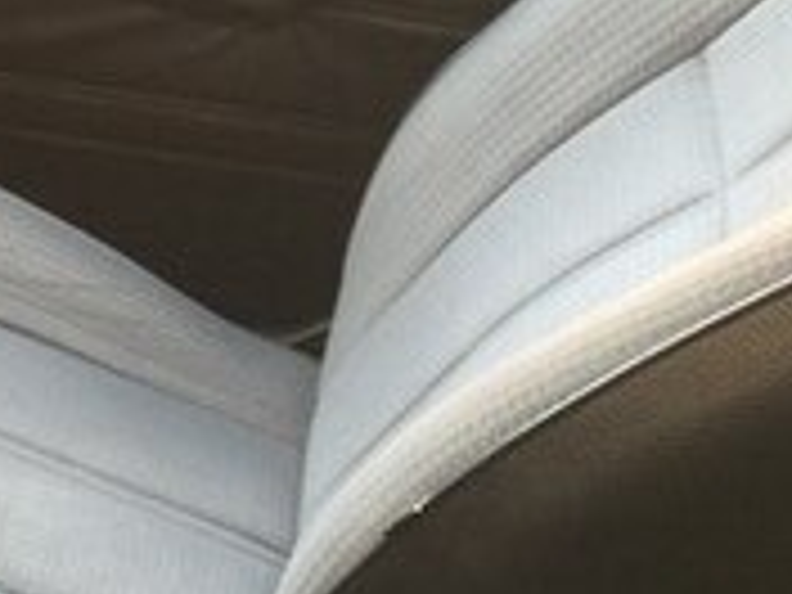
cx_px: -594
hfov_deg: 15.7
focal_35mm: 109
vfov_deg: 13.3
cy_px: 673
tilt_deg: -37.9
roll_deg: +3.6
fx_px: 2494
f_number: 2.2
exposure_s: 1/33
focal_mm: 4.15
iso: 100
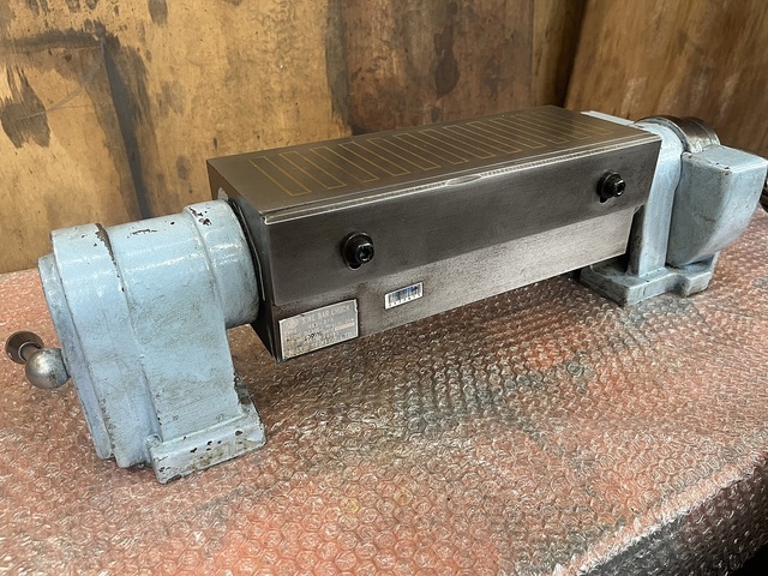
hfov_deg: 67.3
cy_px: 288
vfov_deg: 53.1
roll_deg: +0.7
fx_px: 577
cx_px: 384
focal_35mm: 26
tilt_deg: -30.9
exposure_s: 1/60
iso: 160
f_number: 1.6
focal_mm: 5.1
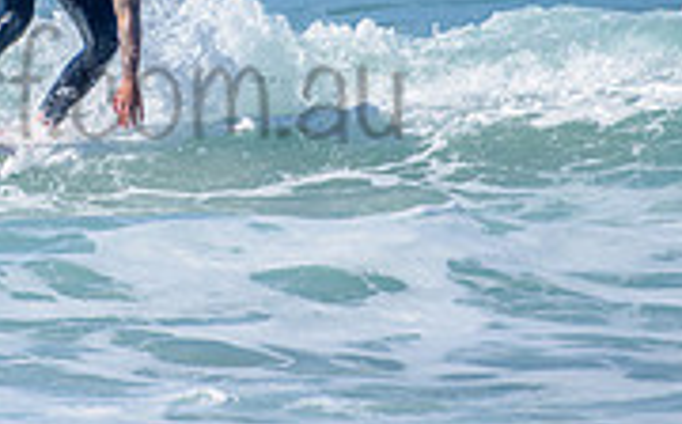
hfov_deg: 1.3
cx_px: 4
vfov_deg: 0.8
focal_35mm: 1643
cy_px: 51
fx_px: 30500
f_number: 5.6
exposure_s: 1/2000
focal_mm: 500
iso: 160
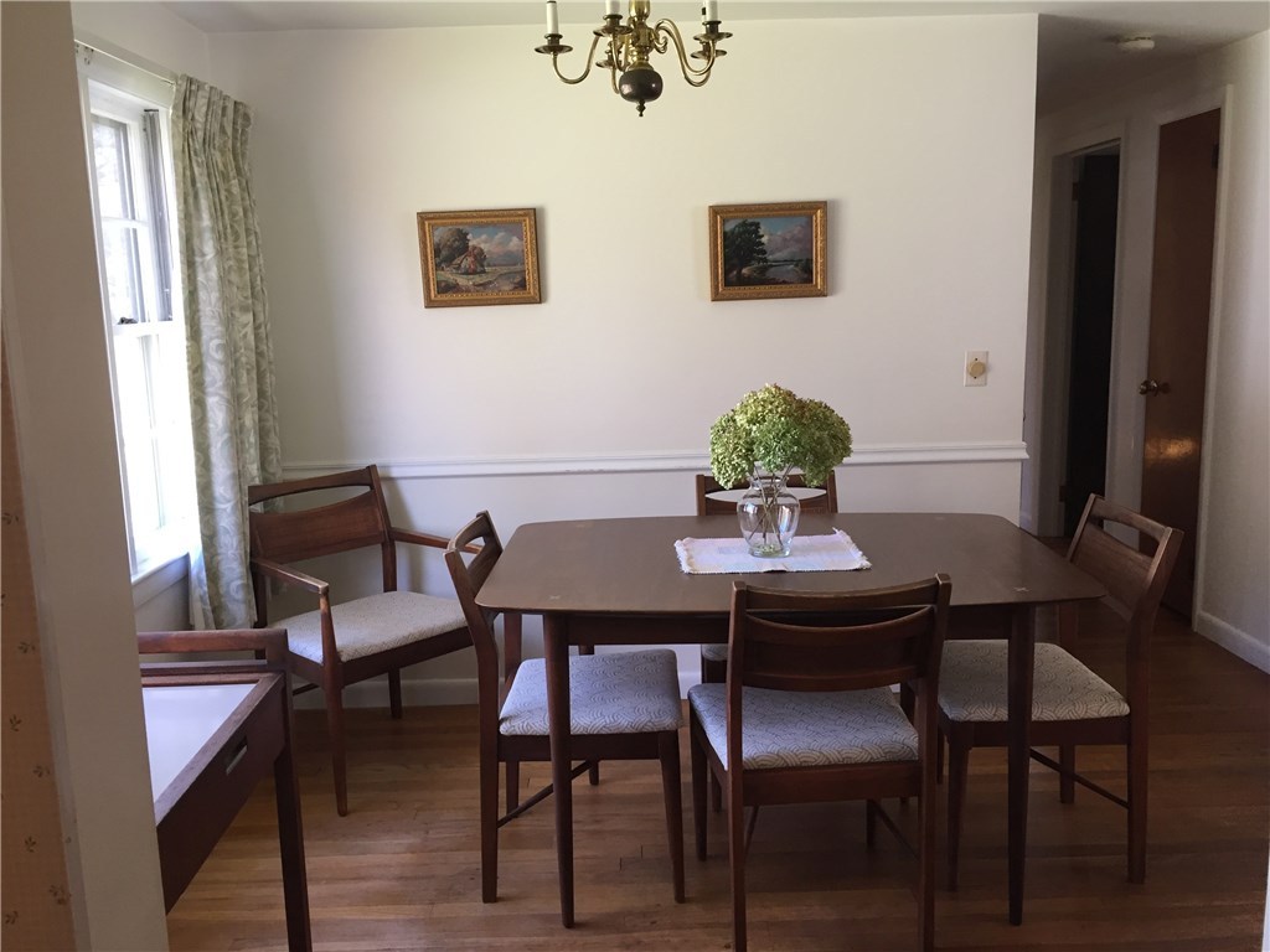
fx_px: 1064
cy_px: 476
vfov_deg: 48.2
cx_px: 635
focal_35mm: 29
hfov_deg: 61.7
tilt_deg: -7.0
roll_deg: +0.1
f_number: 2.2
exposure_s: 1/30
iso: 40
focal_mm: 4.15
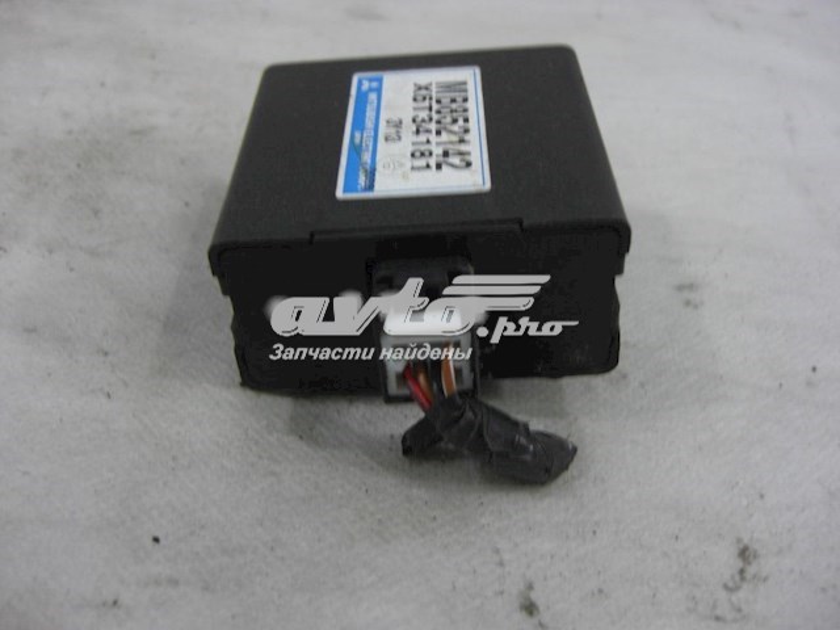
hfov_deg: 49.0
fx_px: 922
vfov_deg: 37.7
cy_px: 315
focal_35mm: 38
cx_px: 420
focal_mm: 7.9
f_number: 2.8
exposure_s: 1/30
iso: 200
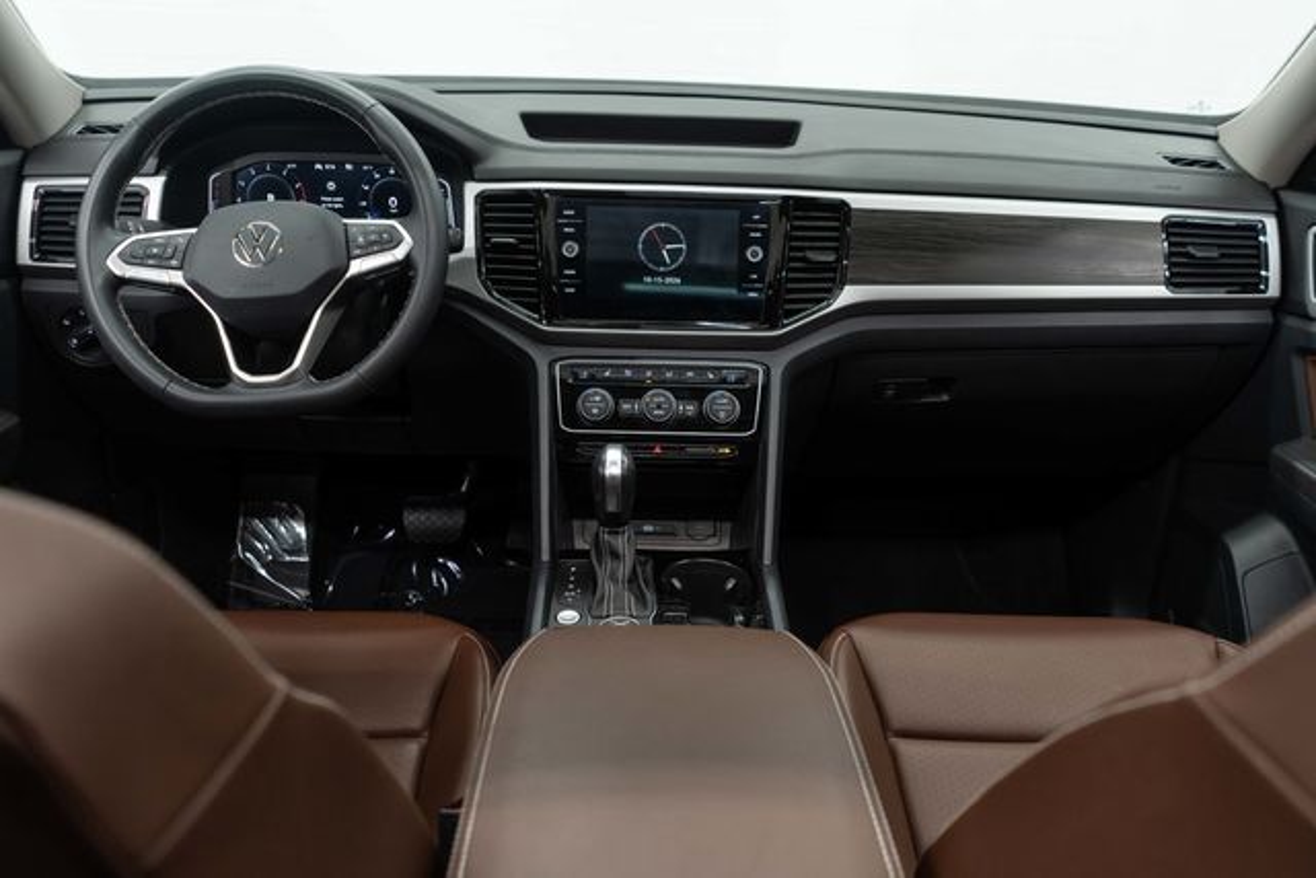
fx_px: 1024
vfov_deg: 46.4
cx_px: 658
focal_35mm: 28
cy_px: 439
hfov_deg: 65.5
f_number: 3.2
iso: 500
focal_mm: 28
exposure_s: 1/40
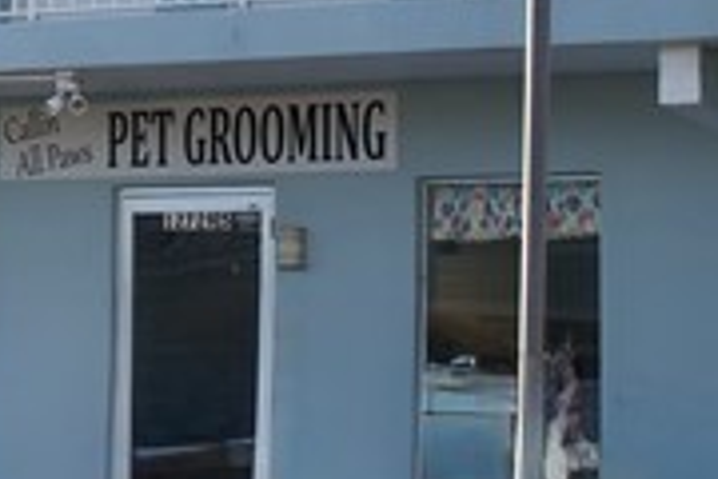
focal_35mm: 169
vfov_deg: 8.0
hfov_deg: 11.8
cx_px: -231
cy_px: -100
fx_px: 3370
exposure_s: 1/250
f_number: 6.3
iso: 160
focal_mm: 28
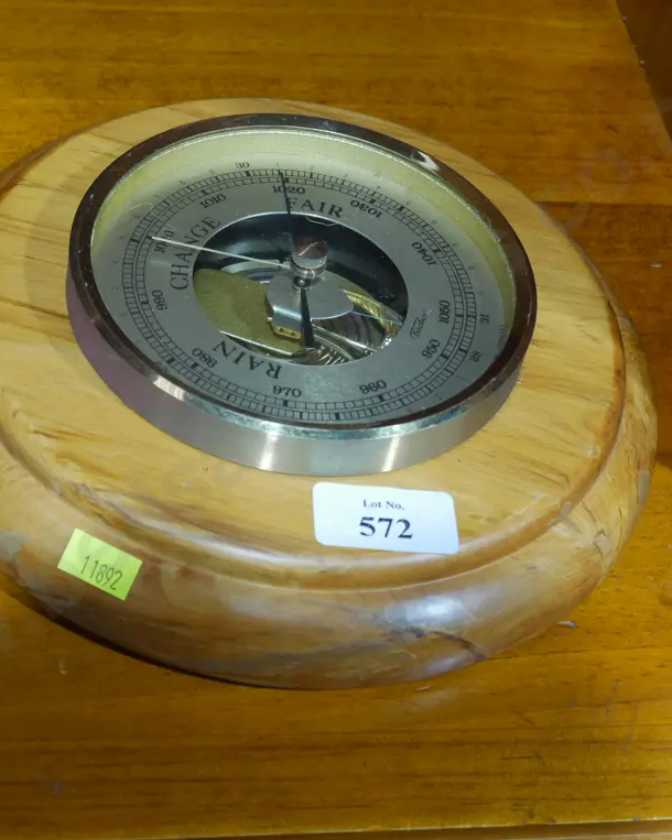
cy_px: 418
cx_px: 279
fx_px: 1890
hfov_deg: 20.1
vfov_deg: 25.1
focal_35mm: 76
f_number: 6.3
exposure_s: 1/60
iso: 1250
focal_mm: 29
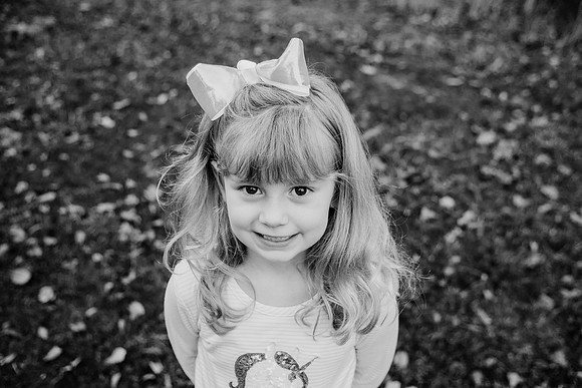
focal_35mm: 40
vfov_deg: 33.4
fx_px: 647
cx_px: 291
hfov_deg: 48.4
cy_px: 194
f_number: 4
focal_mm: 40
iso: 800
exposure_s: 1/800
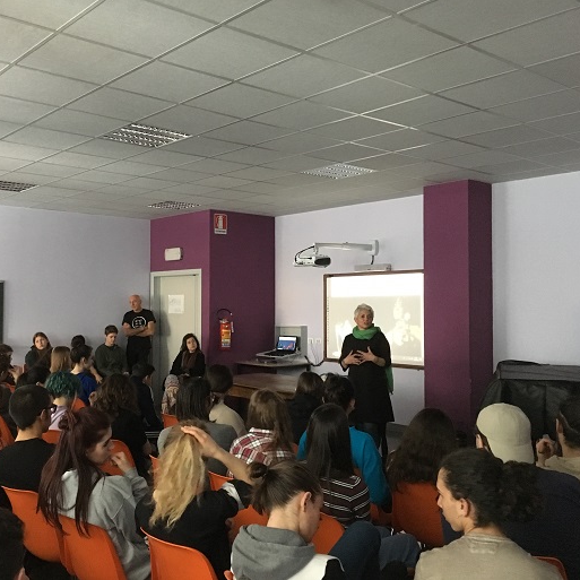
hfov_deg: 46.6
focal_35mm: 35
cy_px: 285
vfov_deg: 47.2
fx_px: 663
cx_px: 202
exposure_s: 1/17
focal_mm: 4.15
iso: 320
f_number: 2.2
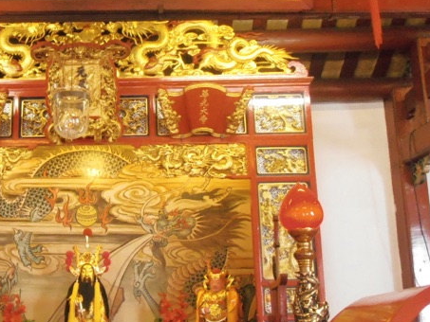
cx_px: 101
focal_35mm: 53
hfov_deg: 35.3
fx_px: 659
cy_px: 175
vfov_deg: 27.5
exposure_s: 1/25
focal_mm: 4.2
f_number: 3
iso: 400
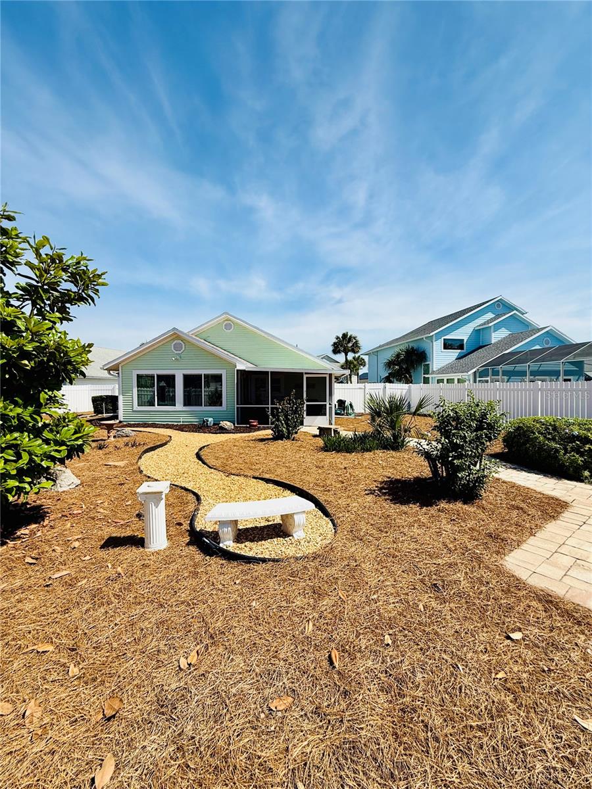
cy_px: 394
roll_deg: -0.4
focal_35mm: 14
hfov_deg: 85.7
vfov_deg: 102.1
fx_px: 319
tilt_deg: -0.2
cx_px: 296
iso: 50
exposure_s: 1/2976
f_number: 2.2
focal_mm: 2.22
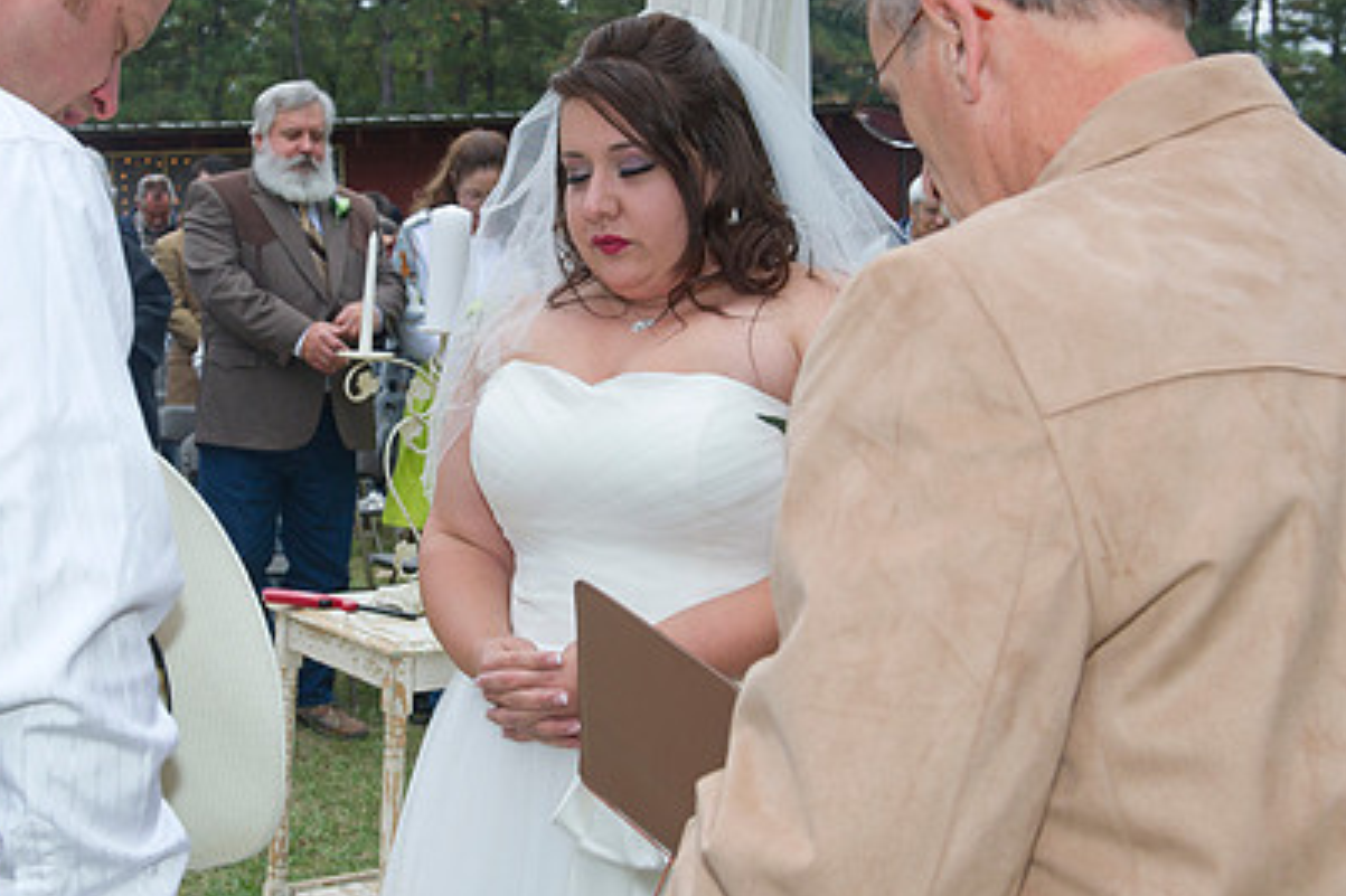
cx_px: 547
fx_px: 2055
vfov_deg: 24.6
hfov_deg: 36.1
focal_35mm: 55
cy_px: 372
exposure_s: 1/125
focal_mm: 38
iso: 800
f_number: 7.1
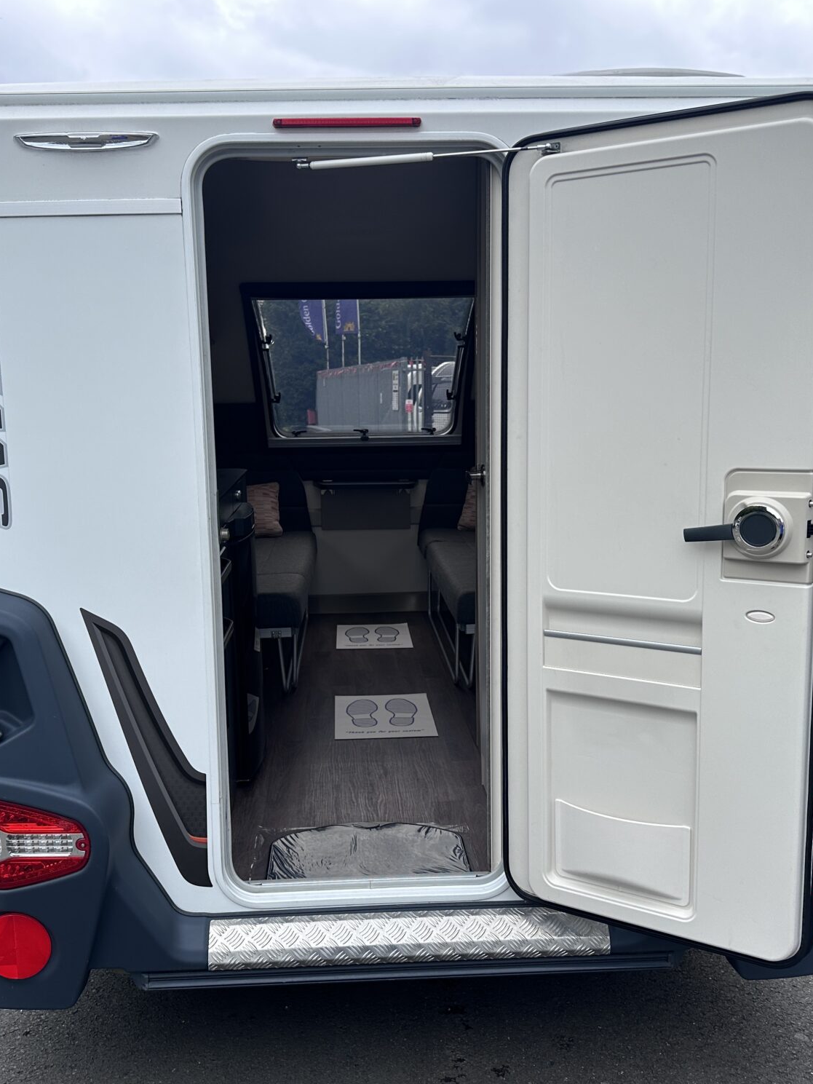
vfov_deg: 55.3
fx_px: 1033
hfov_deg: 42.9
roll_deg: +0.9
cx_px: 380
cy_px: 548
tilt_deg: -6.9
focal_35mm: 33
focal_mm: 6.86
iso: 80
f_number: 1.78
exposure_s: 1/2469
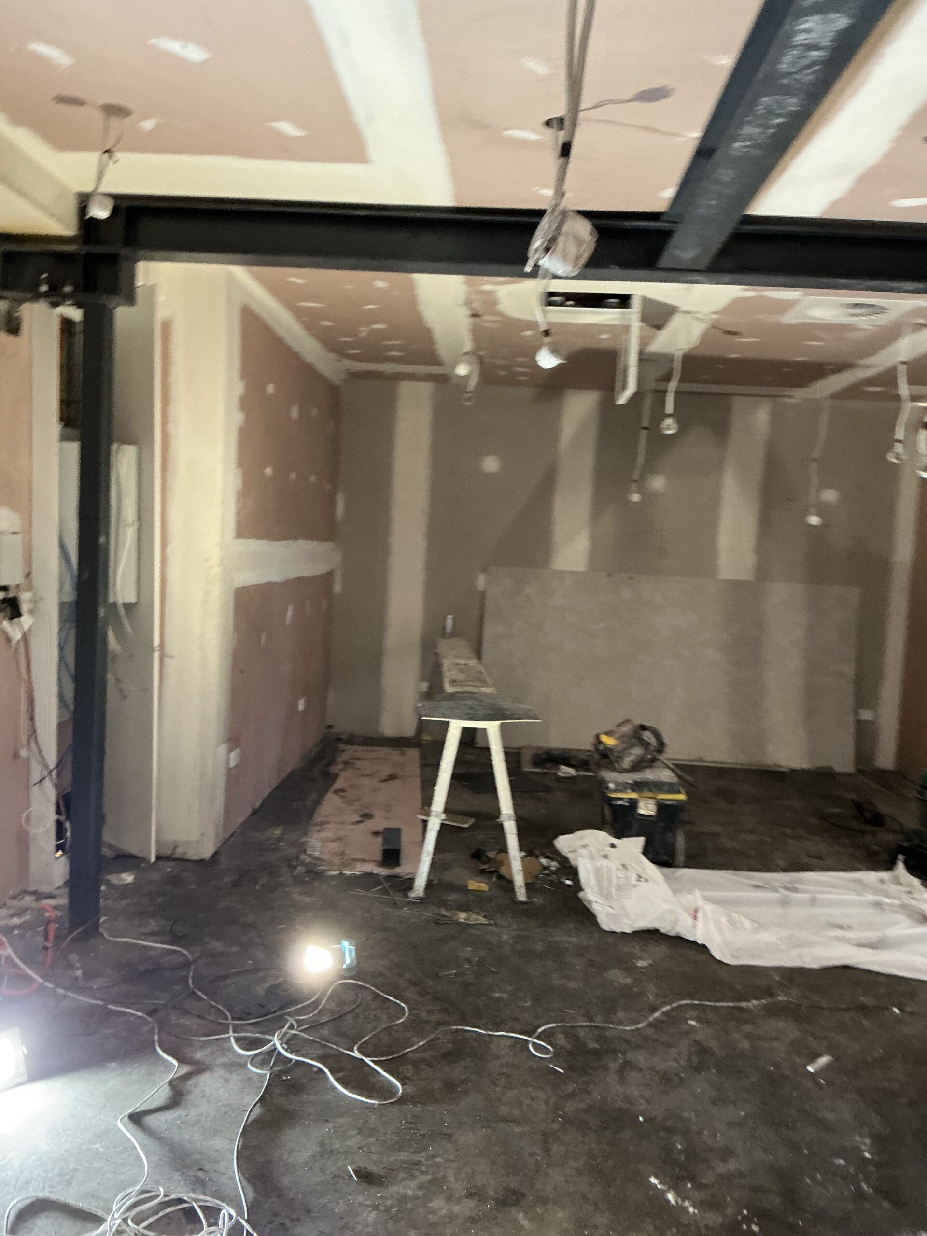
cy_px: 618
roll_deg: -3.4
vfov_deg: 63.4
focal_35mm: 28
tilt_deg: -4.2
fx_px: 1000
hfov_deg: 49.7
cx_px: 464
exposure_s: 1/50
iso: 250
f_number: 1.8
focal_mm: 3
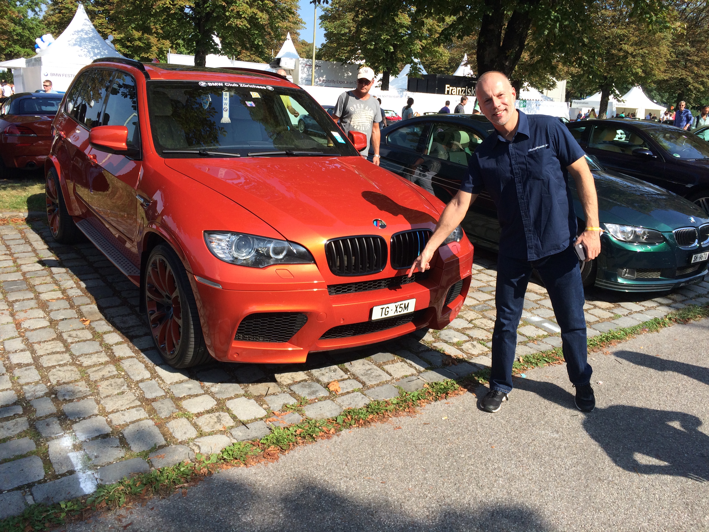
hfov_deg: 61.7
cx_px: 354
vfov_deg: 48.2
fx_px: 594
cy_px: 266
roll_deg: -3.0
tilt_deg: -15.1
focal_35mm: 29
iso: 32
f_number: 2.2
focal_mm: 4.15
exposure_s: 1/1172
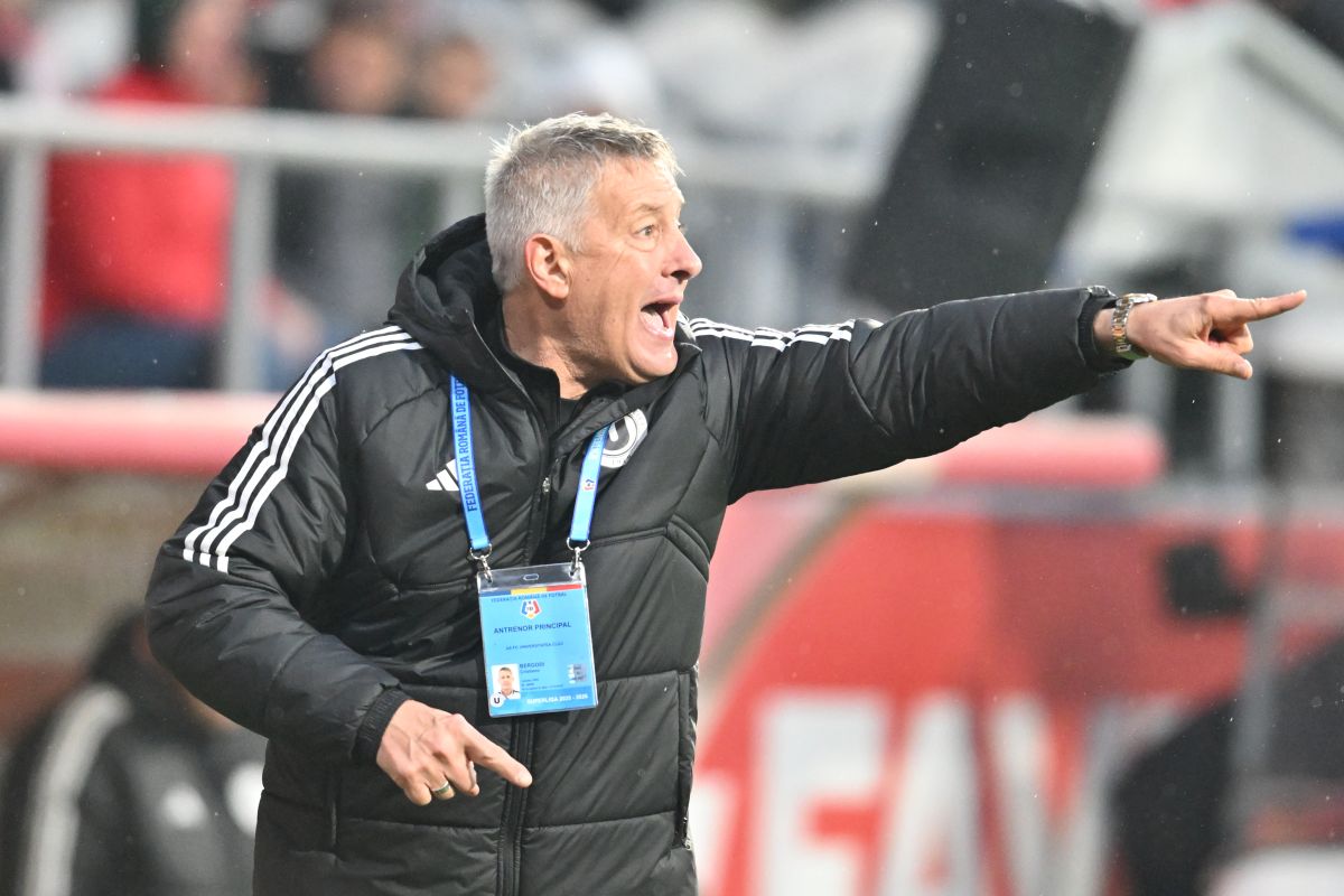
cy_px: 448
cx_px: 672
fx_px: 22398
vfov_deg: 2.3
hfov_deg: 3.4
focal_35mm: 600
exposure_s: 1/1600
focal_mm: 400
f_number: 2.8
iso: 4000
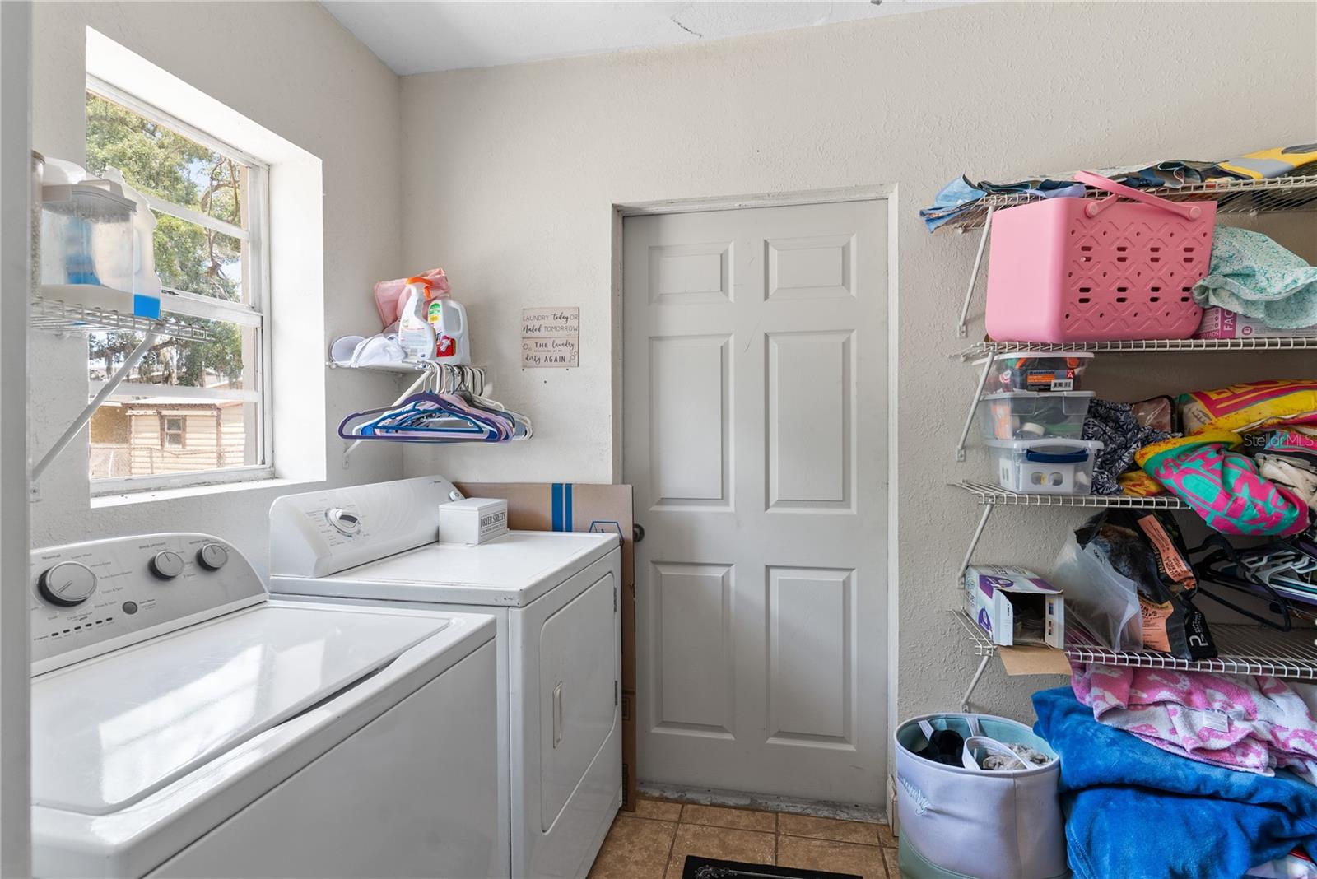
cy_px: 440
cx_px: 658
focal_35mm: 17
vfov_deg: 70.5
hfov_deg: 93.3
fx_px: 622
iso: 400
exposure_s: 1/4
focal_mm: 17
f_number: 8
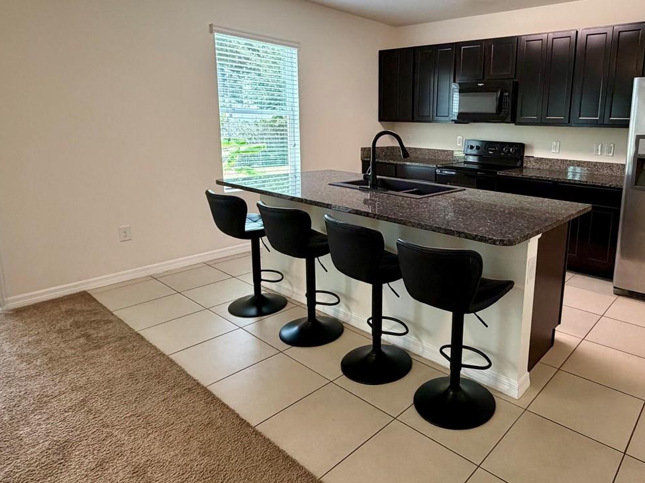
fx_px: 428
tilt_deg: -11.0
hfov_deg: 71.8
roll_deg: -1.9
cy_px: 206
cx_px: 429
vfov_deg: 58.6
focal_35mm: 23
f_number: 2.2
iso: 320
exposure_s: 1/120
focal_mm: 2.22
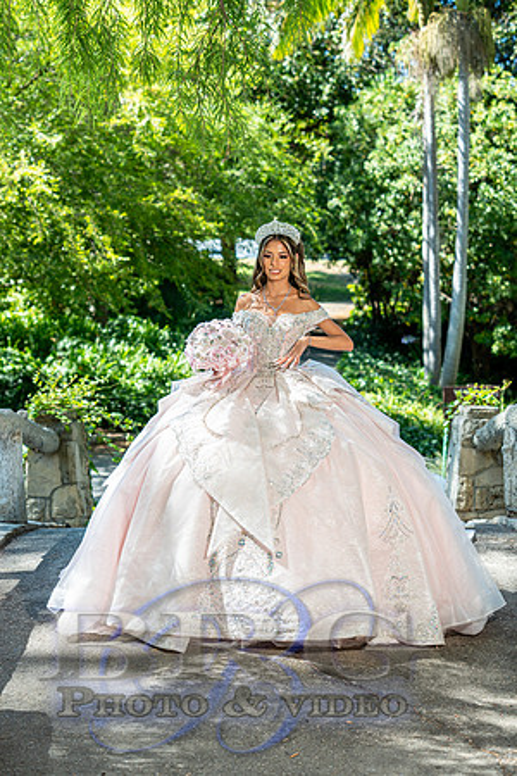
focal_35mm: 70
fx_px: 1508
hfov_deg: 19.5
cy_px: 388
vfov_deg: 28.8
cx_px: 258
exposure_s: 1/640
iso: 400
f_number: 4
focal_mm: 70
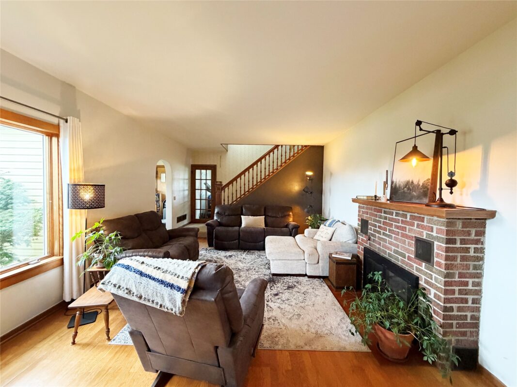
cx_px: 258
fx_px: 209
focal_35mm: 14
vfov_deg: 85.7
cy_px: 194
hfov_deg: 102.1
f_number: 2.2
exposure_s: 1/60
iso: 400
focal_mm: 2.22
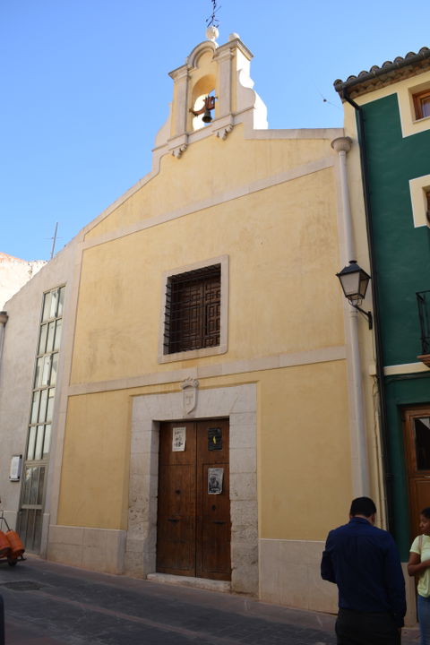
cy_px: 322
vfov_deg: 61.9
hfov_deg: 43.6
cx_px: 215
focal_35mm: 30
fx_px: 537
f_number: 8
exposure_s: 1/250
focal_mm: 20
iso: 200
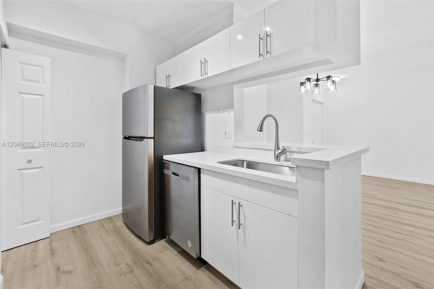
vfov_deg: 77.3
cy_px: 144
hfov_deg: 100.4
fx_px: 181
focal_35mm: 15
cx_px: 217
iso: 1250
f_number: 8
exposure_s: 1/15
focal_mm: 10
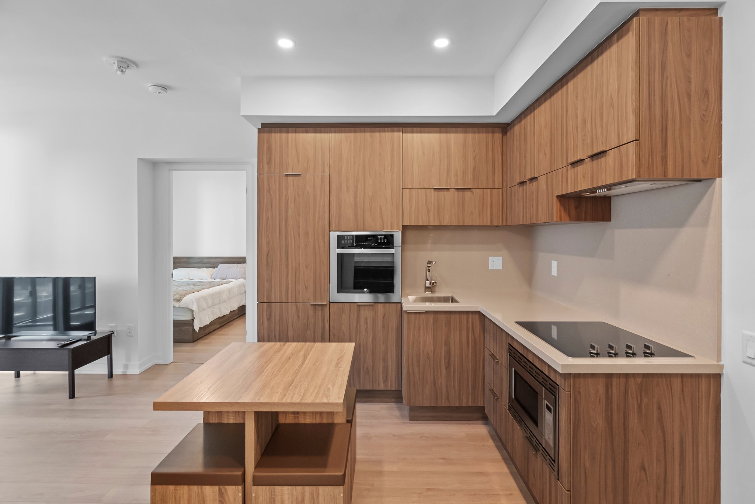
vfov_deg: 73.8
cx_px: 378
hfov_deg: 96.7
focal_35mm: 16
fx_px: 336
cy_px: 252
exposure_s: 1/60
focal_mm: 16
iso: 8000
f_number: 5
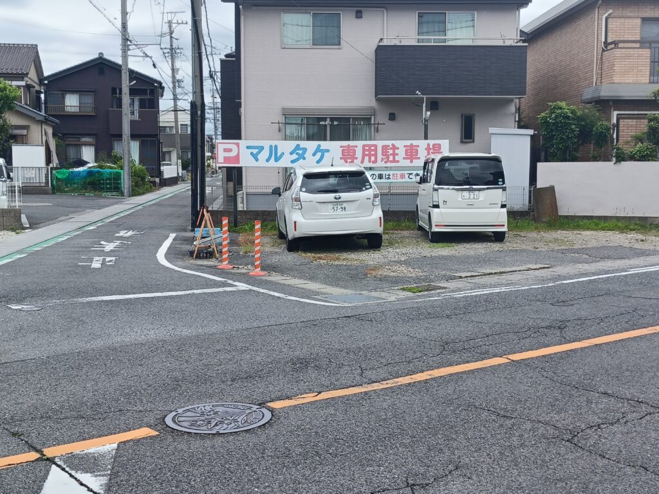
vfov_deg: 32.9
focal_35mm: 44
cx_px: 330
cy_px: 247
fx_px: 838
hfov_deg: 42.9
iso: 50
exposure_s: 1/531
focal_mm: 4.7
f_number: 1.7
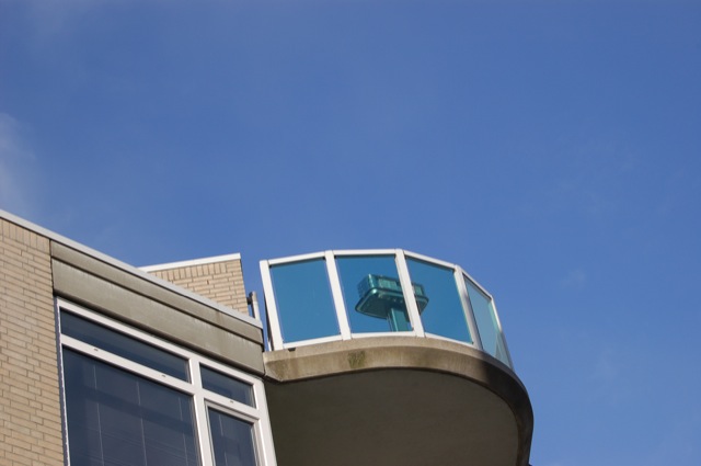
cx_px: 350
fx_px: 1604
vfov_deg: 16.5
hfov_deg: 24.6
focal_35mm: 82
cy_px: 233
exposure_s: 1/320
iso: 200
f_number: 9
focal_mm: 55
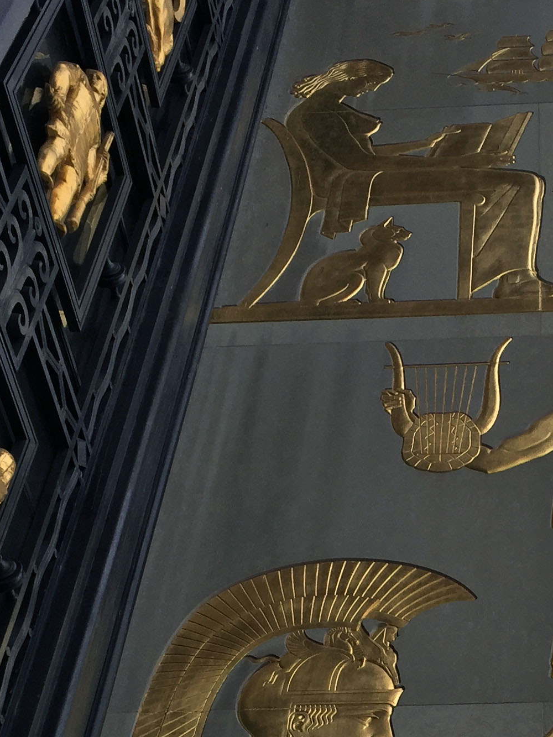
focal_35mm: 71
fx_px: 1512
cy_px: 649
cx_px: 488
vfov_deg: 26.6
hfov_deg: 20.3
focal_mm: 4.15
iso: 32
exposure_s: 1/1721
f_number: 2.2
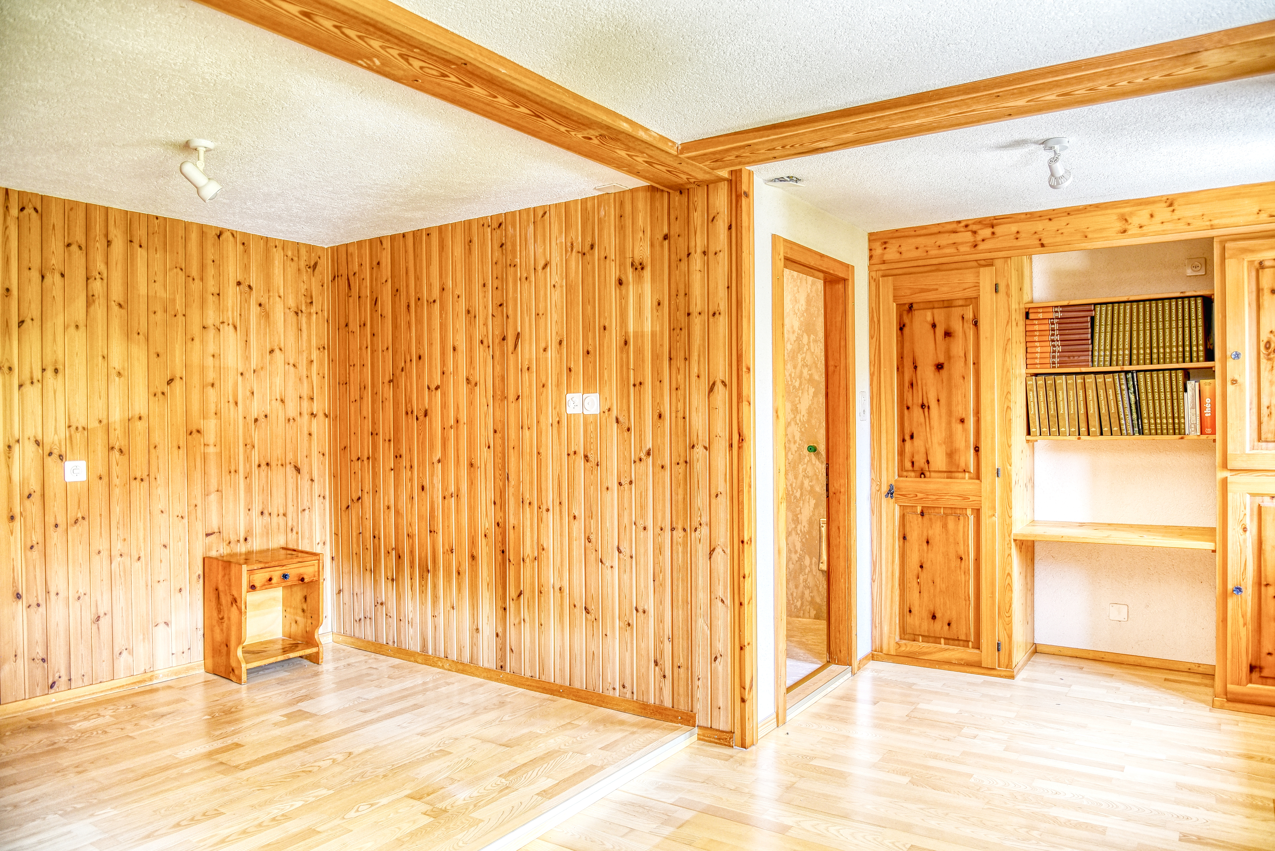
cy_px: 426
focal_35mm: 24
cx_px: 638
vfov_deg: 53.2
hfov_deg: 73.7
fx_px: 850
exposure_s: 1/100
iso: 250
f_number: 5
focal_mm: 24
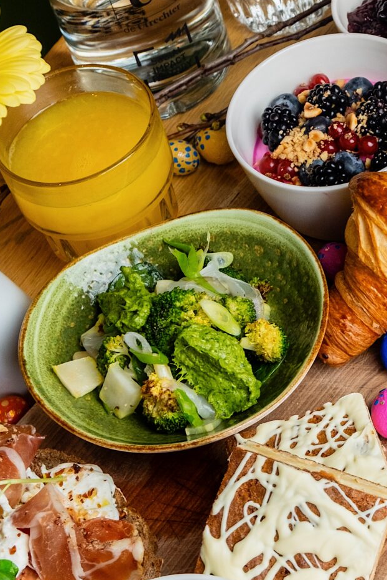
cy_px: 306
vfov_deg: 15.9
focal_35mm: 129
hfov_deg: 10.5
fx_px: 2080
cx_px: 443
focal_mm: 31.4
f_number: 4.7
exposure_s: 1/60
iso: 250
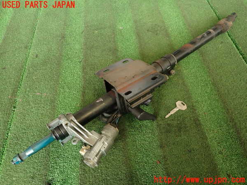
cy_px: 92
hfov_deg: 69.4
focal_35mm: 25
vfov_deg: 54.9
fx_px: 178
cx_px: 124
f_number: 2
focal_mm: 4.5
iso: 200
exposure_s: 1/40
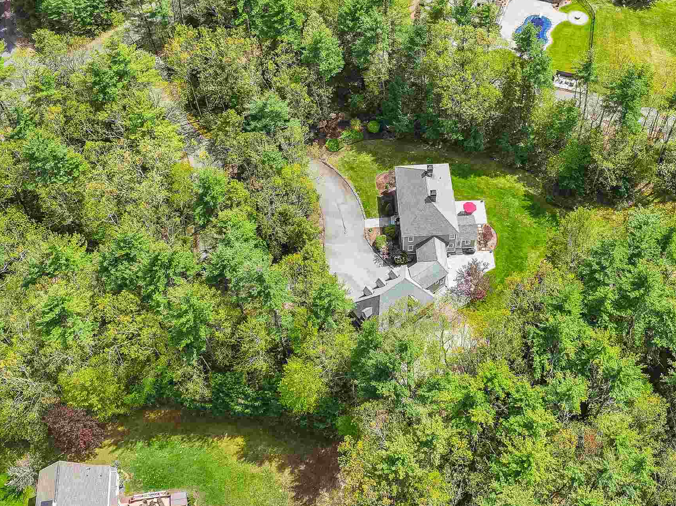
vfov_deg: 33.5
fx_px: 839
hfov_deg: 43.8
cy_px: 207
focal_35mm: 43
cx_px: 389
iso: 100
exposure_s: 1/1000
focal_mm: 12.29
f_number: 2.8
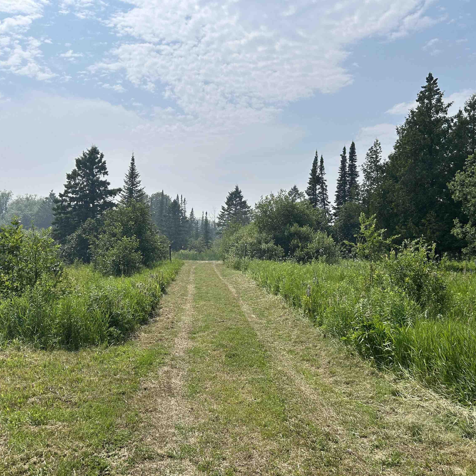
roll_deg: -0.4
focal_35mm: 31
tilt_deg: +2.2
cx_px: 235
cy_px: 237
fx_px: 482
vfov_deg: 52.5
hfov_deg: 52.5
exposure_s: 1/9434
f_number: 1.5
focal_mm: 5.7
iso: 50
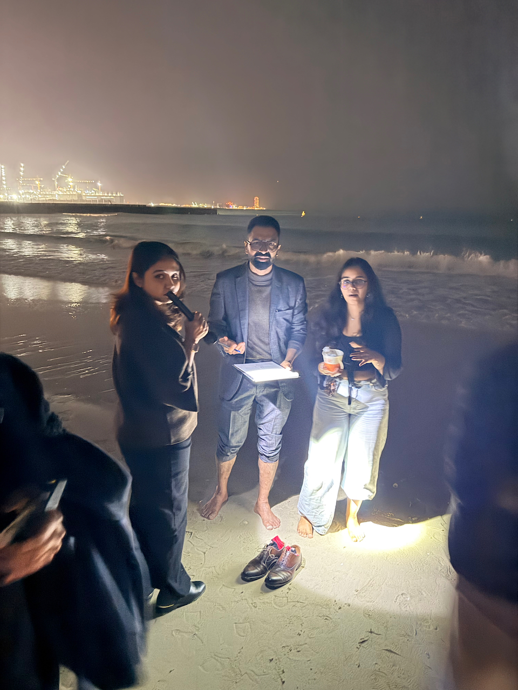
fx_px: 479
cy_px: 345
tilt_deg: -14.8
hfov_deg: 56.8
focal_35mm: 24
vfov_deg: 71.6
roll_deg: -2.6
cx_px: 259
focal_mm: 6.76
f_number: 1.78
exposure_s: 1/17
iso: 1600
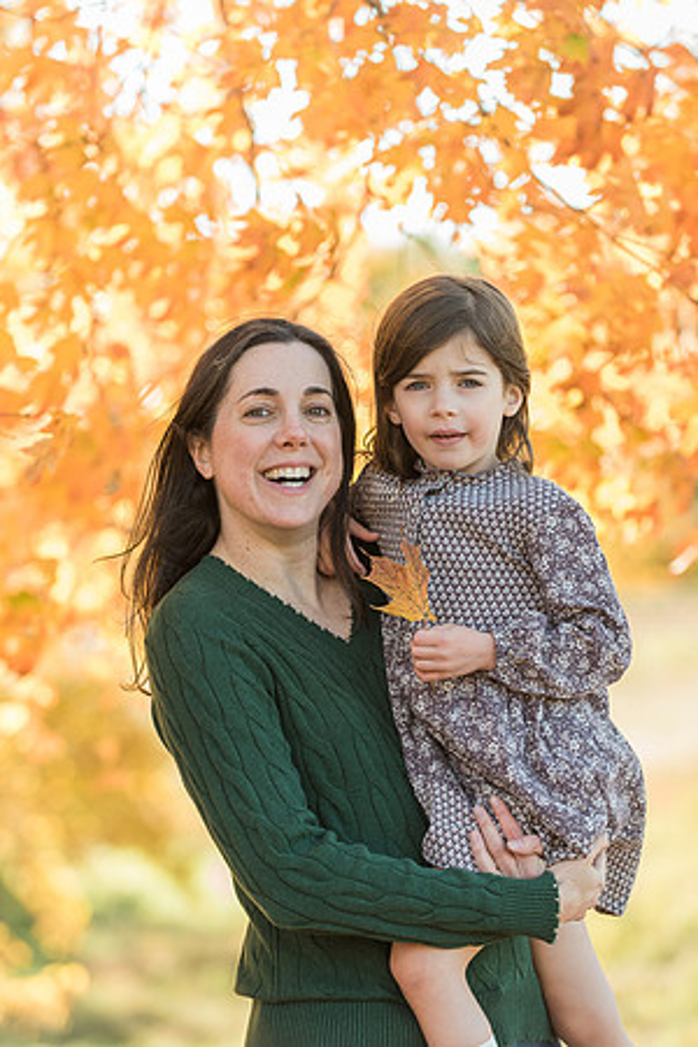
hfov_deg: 10.2
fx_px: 3926
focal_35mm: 135
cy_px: 524
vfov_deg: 15.2
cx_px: 349
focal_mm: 135
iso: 500
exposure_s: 1/320
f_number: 4
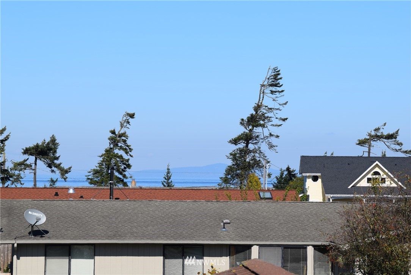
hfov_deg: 13.0
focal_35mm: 158
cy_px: 138
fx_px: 1799
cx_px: 206
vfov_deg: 8.7
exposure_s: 1/400
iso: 200
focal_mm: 105
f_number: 10
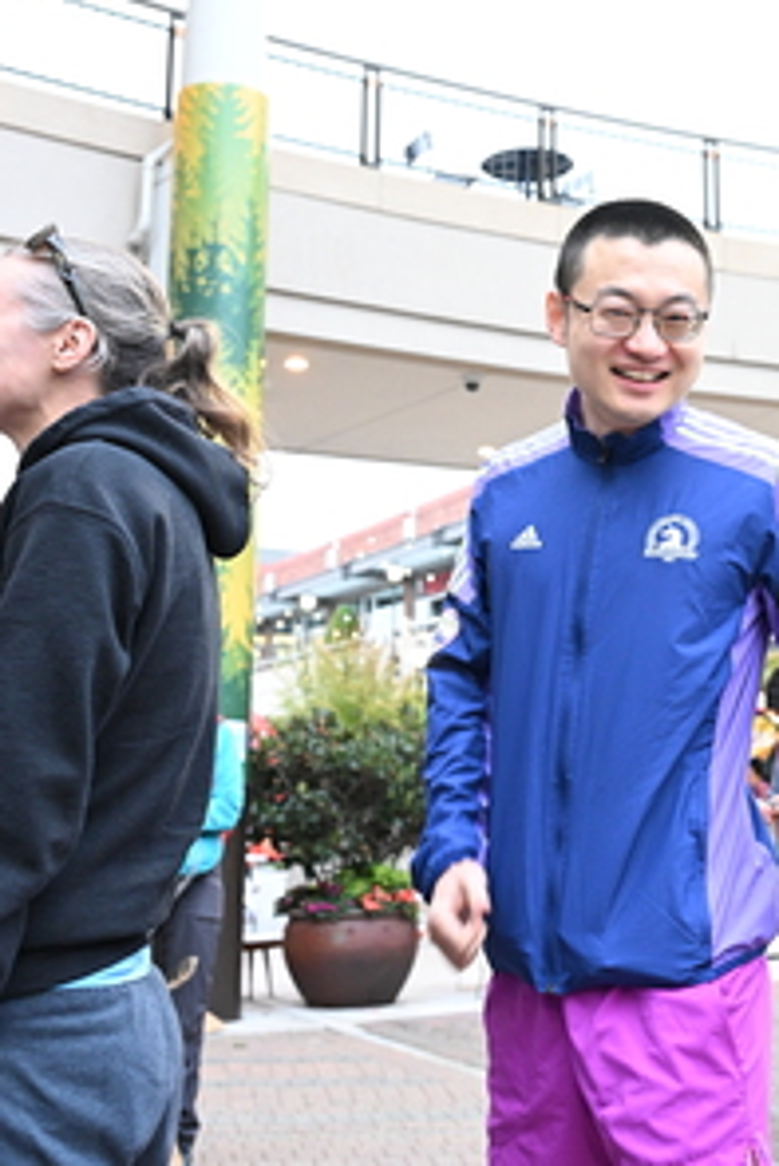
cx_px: 607
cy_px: 383
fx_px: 1815
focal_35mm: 56
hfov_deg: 23.9
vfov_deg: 35.3
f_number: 4
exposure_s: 1/160
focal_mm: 30
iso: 3200
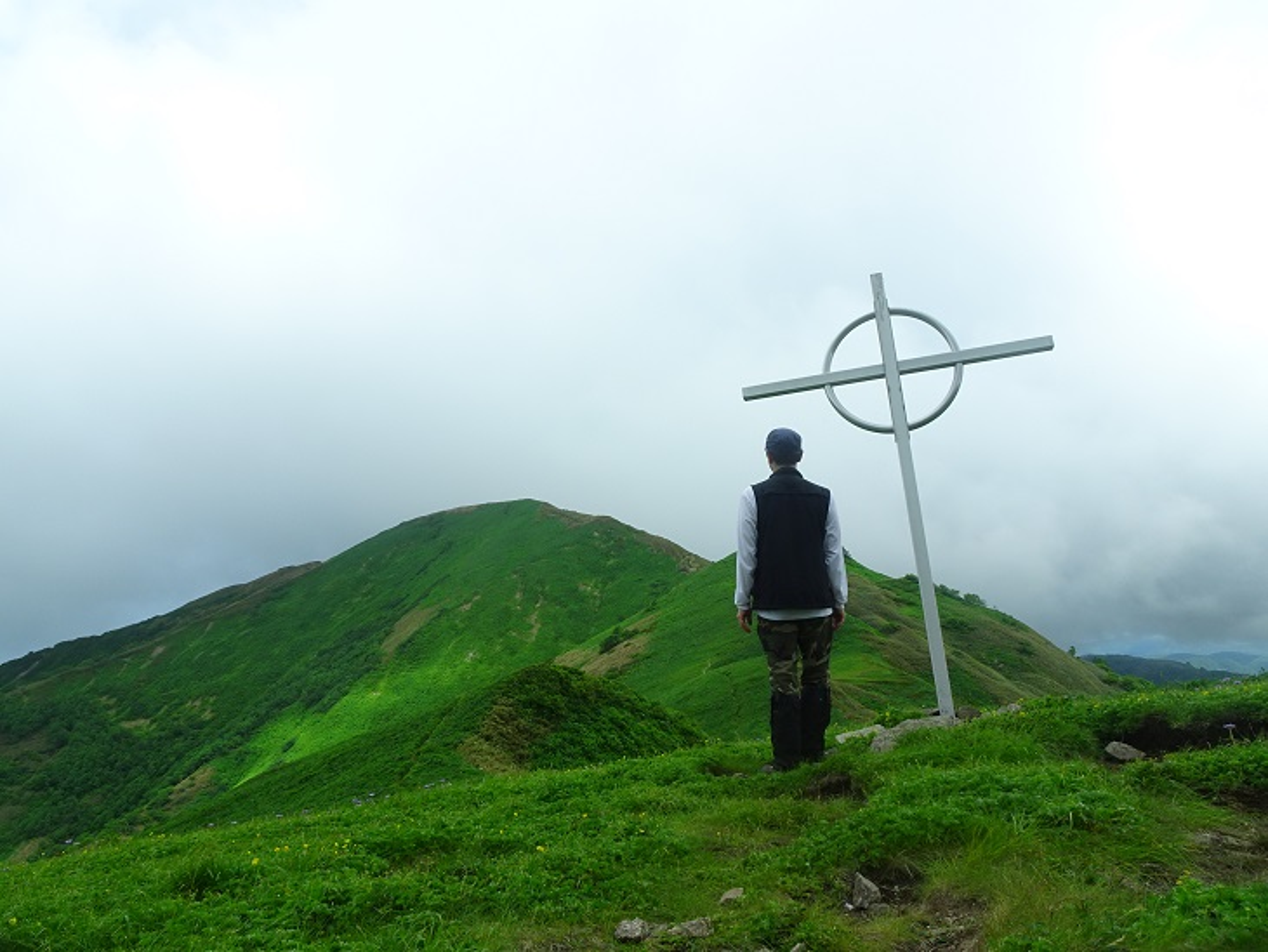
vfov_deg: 56.8
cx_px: 634
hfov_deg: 71.6
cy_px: 476
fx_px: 879
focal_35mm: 24
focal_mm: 4.1
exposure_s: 1/640
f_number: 3.5
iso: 80
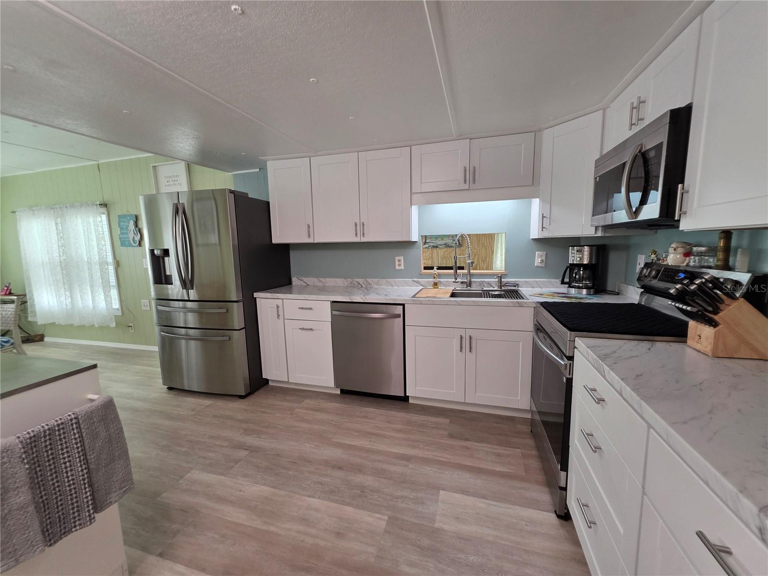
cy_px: 288
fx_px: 288
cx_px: 384
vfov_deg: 89.9
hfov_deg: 106.2
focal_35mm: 13
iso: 200
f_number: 1.9
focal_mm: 2.2
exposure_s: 1/120
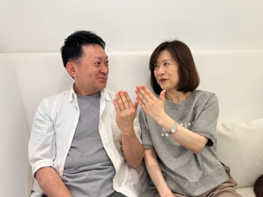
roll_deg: +1.4
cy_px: 98
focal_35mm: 28
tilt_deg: -12.1
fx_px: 213
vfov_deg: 49.7
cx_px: 132
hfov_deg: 63.5
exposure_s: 1/60
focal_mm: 3.99
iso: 50
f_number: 1.8
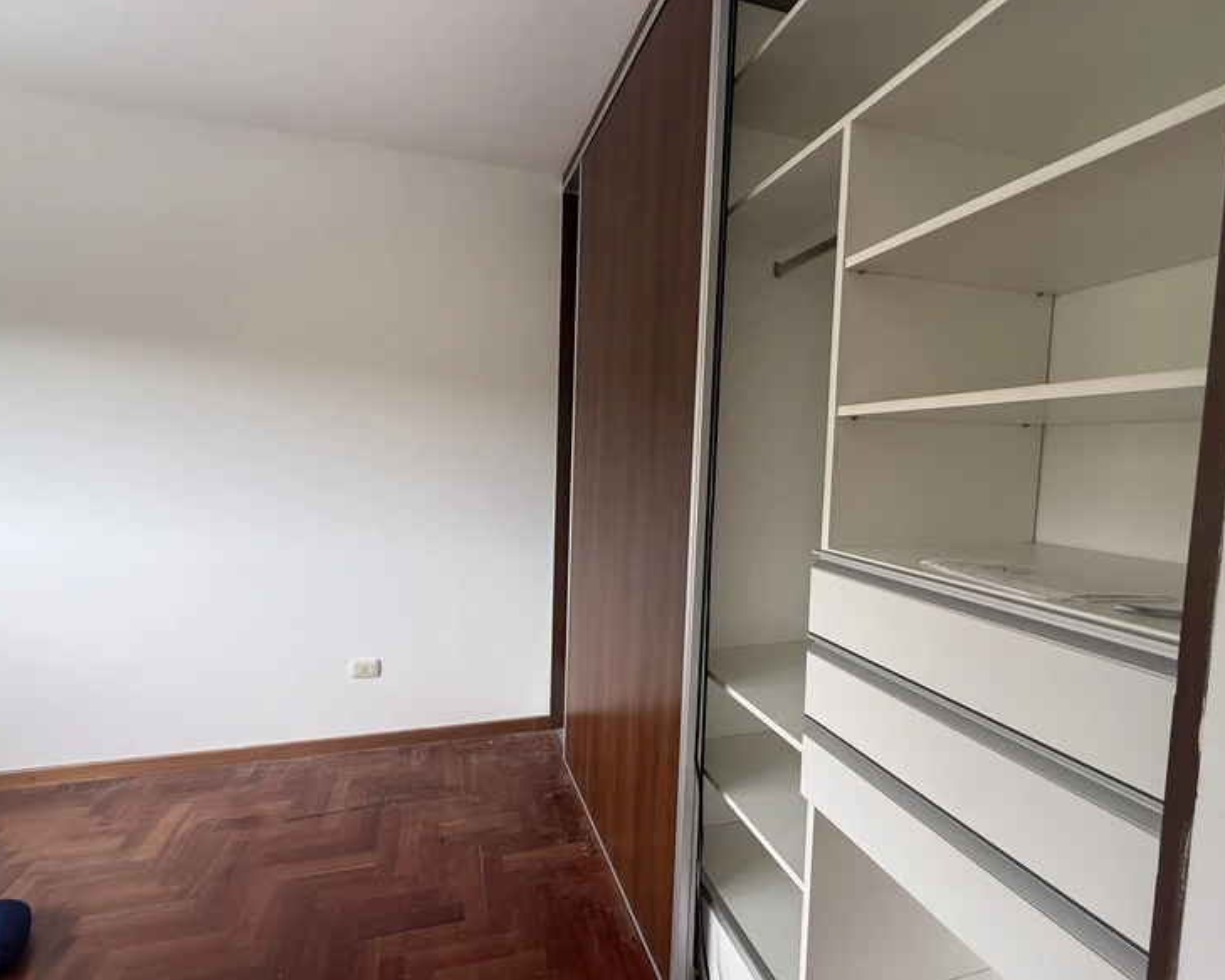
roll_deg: -0.2
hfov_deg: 96.7
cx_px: 573
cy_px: 489
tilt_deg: -0.1
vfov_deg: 84.0
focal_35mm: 15
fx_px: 544
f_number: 2.2
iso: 100
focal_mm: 2.22
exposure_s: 1/99
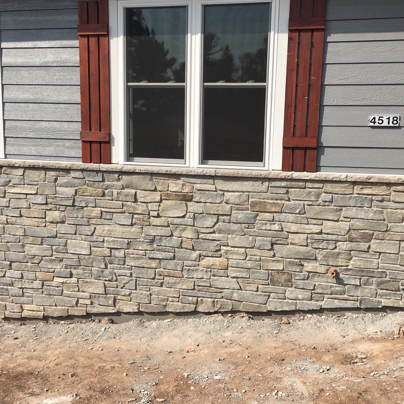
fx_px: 489
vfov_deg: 44.9
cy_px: 216
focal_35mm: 37
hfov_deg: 44.9
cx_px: 224
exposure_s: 1/1972
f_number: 2.2
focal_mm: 4.15
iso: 25
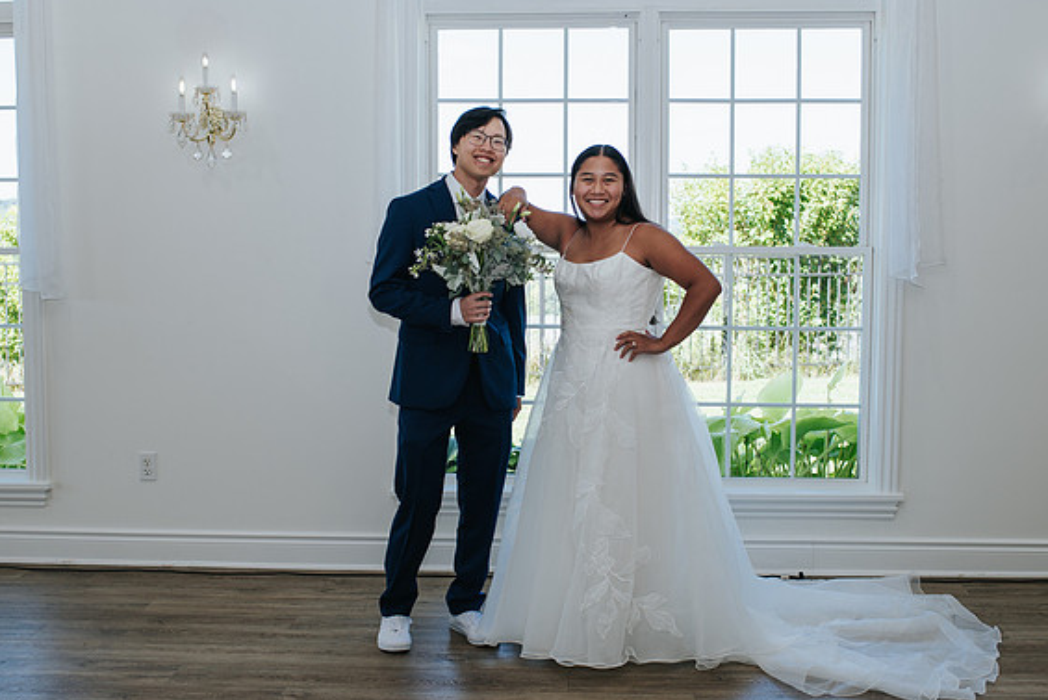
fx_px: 1398
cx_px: 526
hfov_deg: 41.1
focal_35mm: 48
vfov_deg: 28.1
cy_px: 382
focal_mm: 35
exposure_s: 1/200
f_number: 3.5
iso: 100
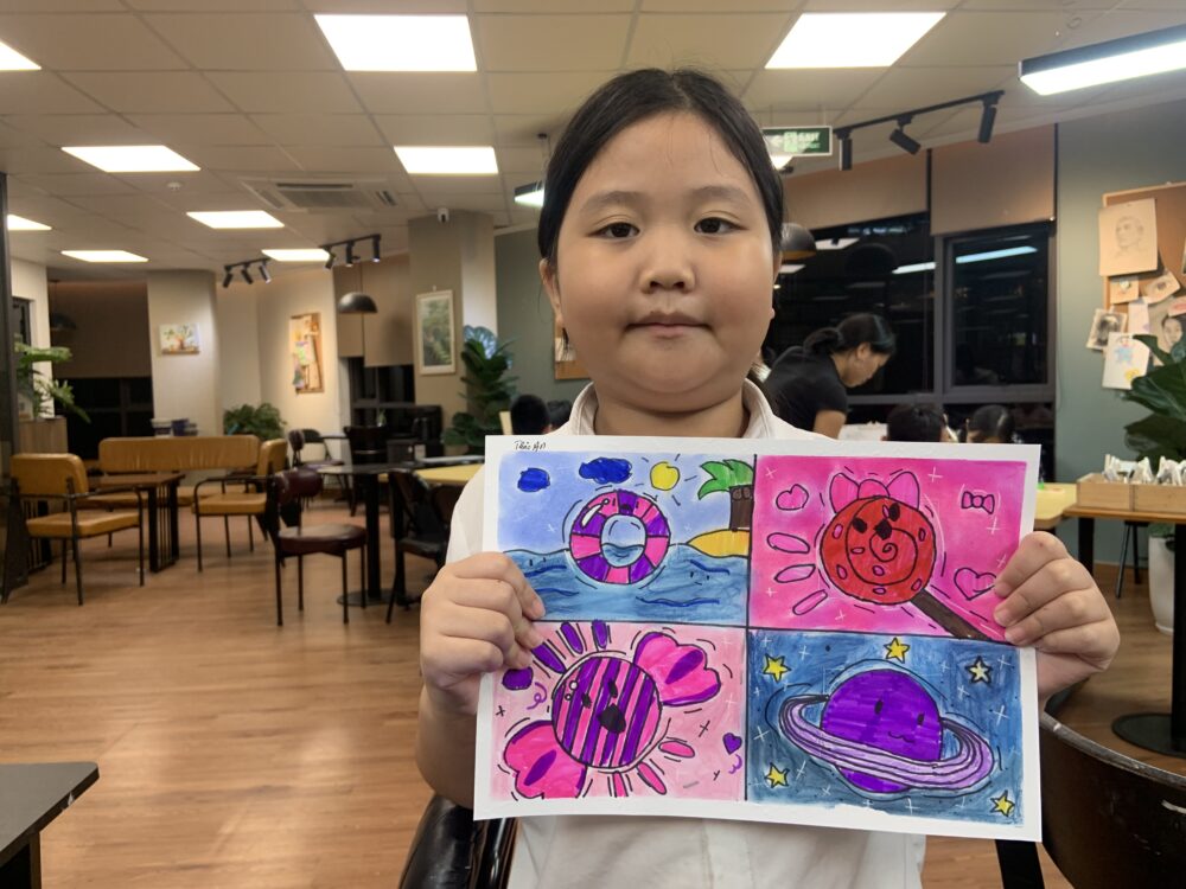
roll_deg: +1.7
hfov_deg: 67.3
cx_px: 593
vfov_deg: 53.1
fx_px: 891
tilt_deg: -3.1
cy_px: 444
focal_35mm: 26
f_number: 1.8
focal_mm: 4.25
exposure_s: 1/102
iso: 100
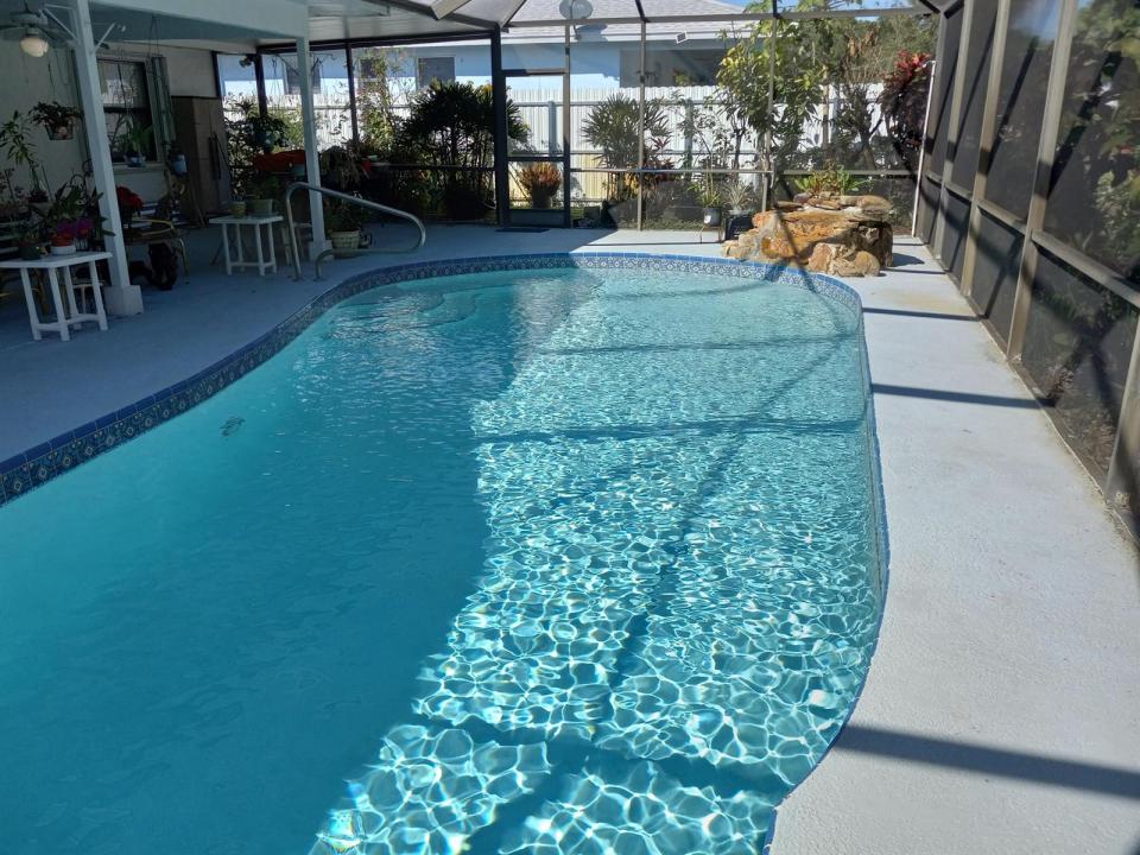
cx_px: 570
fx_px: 889
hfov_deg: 65.3
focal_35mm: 27
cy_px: 428
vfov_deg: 51.4
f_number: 1.8
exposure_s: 1/1206
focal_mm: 3.94
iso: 40
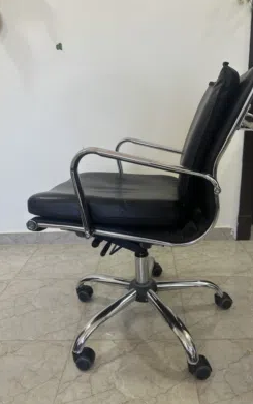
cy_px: 203
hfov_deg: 47.6
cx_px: 137
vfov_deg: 70.4
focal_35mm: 26
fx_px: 286
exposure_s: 1/50
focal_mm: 6.86
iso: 160
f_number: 1.78
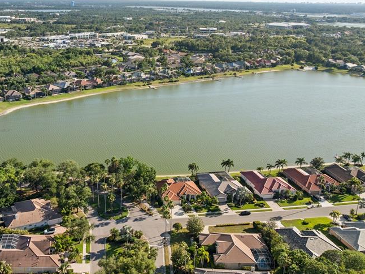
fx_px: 401
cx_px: 107
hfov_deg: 47.7
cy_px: 130
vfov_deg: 37.7
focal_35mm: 38
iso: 210
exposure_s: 1/3200
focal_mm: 12.29
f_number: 2.8
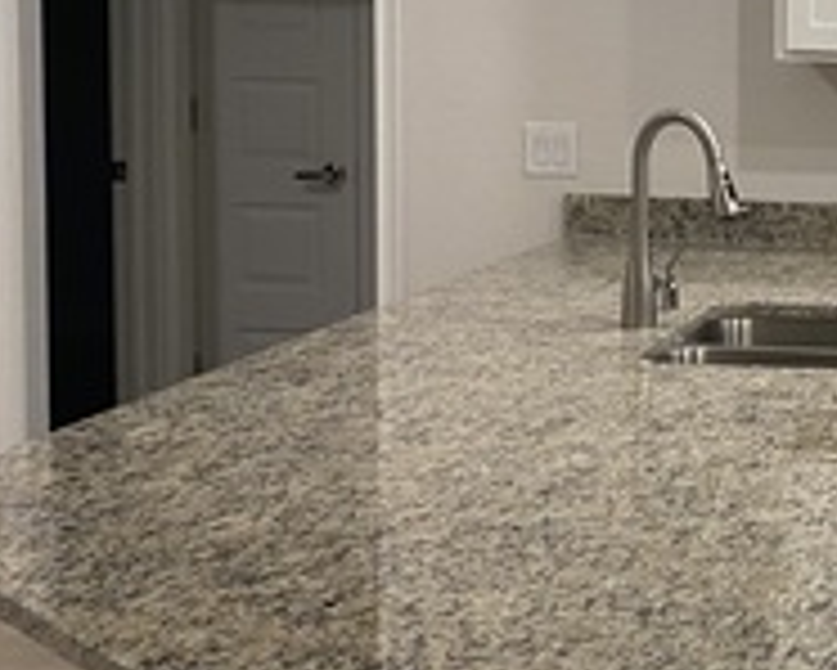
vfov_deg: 16.9
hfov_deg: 19.3
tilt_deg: -8.2
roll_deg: -2.1
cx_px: 1118
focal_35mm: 91
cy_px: 274
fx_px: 2255
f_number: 1.8
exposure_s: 1/60
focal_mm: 4.25
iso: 100
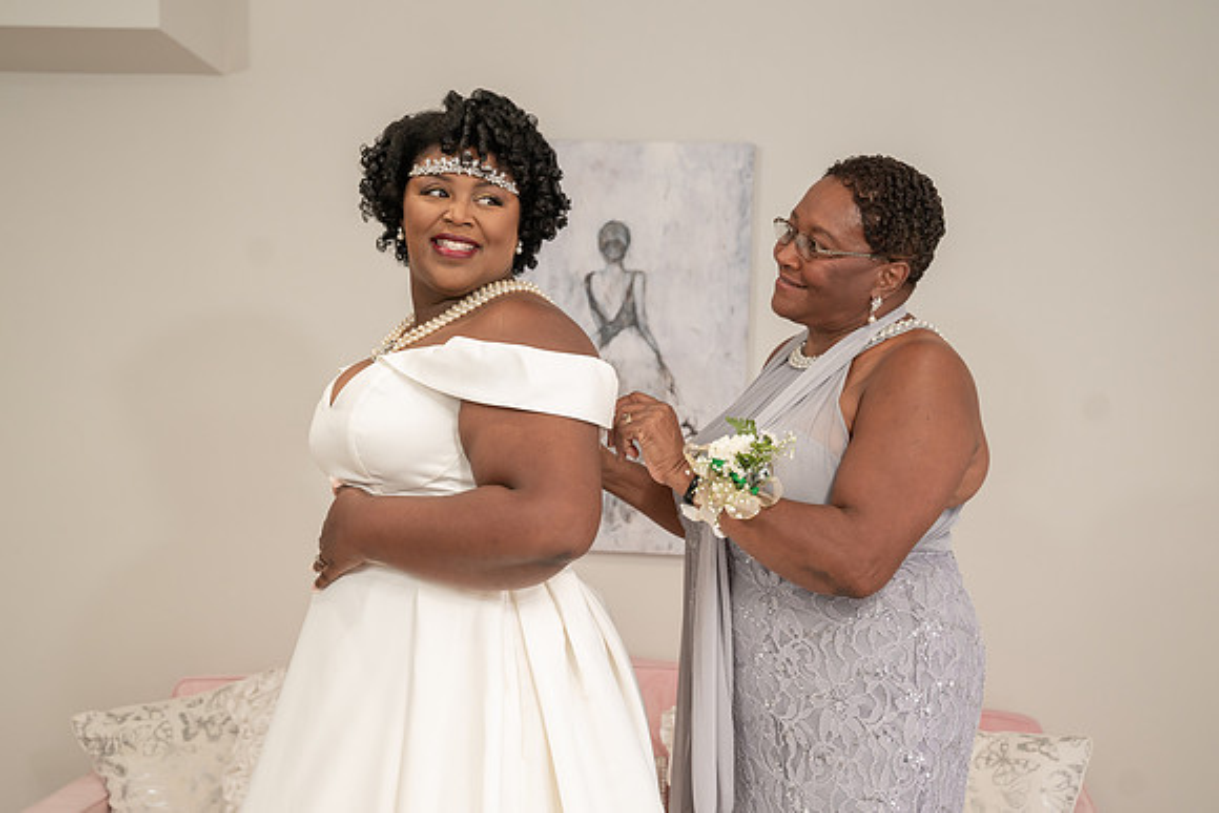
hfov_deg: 40.7
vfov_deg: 27.8
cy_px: 395
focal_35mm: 48
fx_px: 1642
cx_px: 587
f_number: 4
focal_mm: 45
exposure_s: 1/200
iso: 1600
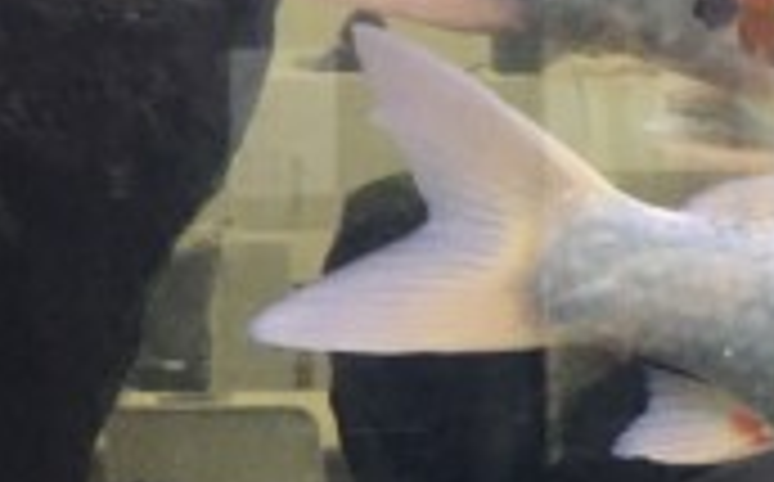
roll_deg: +0.3
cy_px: 86
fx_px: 3013
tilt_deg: -0.4
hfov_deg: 13.1
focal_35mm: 143
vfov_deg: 9.1
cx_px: 1436
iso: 64
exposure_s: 1/30
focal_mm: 4.15
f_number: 2.2
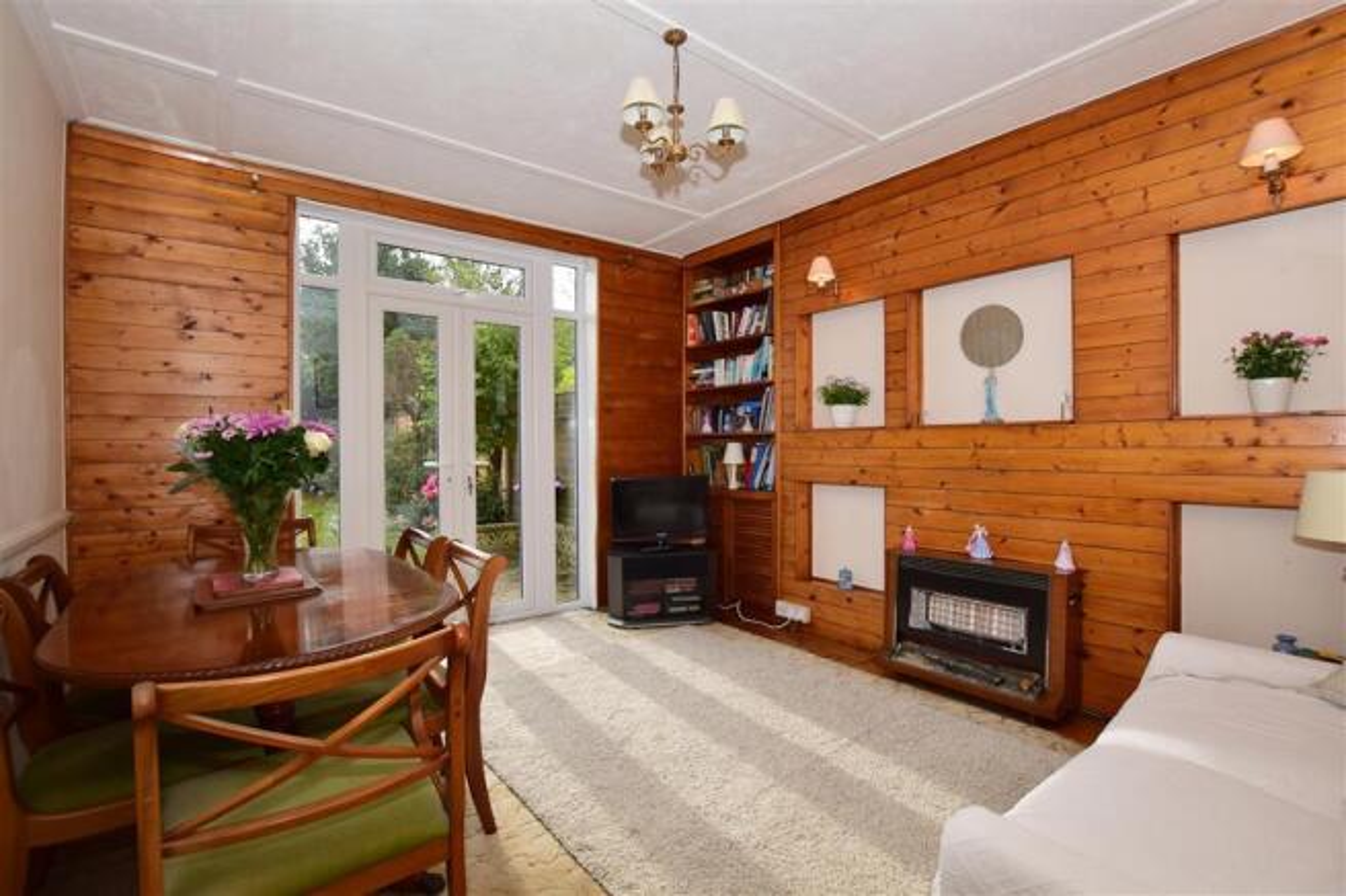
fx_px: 561
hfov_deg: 100.4
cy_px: 448
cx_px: 673
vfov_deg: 77.3
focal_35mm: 15
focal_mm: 10
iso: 400
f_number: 7.1
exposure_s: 1/200
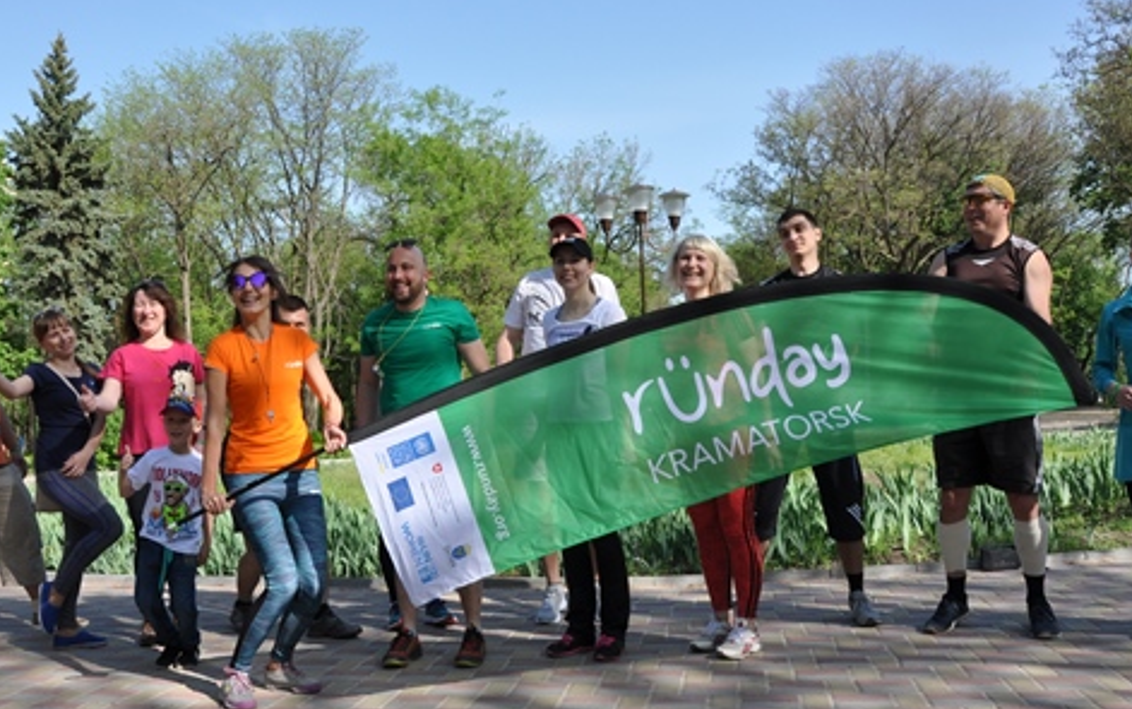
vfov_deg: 36.3
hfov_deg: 55.2
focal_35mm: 35
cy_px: 371
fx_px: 1080
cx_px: 514
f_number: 11
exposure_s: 1/125
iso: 200
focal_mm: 18
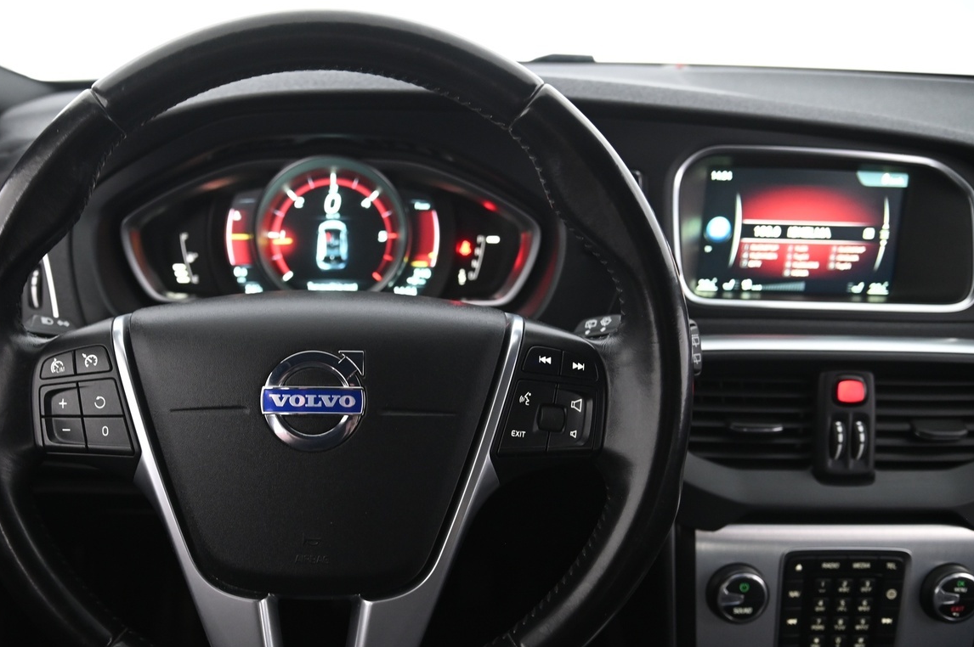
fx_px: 919
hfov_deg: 54.5
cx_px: 314
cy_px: 408
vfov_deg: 38.5
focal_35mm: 34
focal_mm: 24
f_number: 4
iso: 2000
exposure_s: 1/15
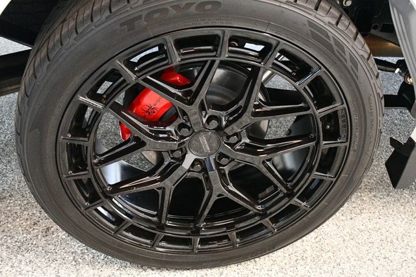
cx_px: 208
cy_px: 138
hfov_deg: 43.6
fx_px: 520
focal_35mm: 45
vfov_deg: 29.8
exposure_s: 1/60
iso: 8000
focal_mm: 30
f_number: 4
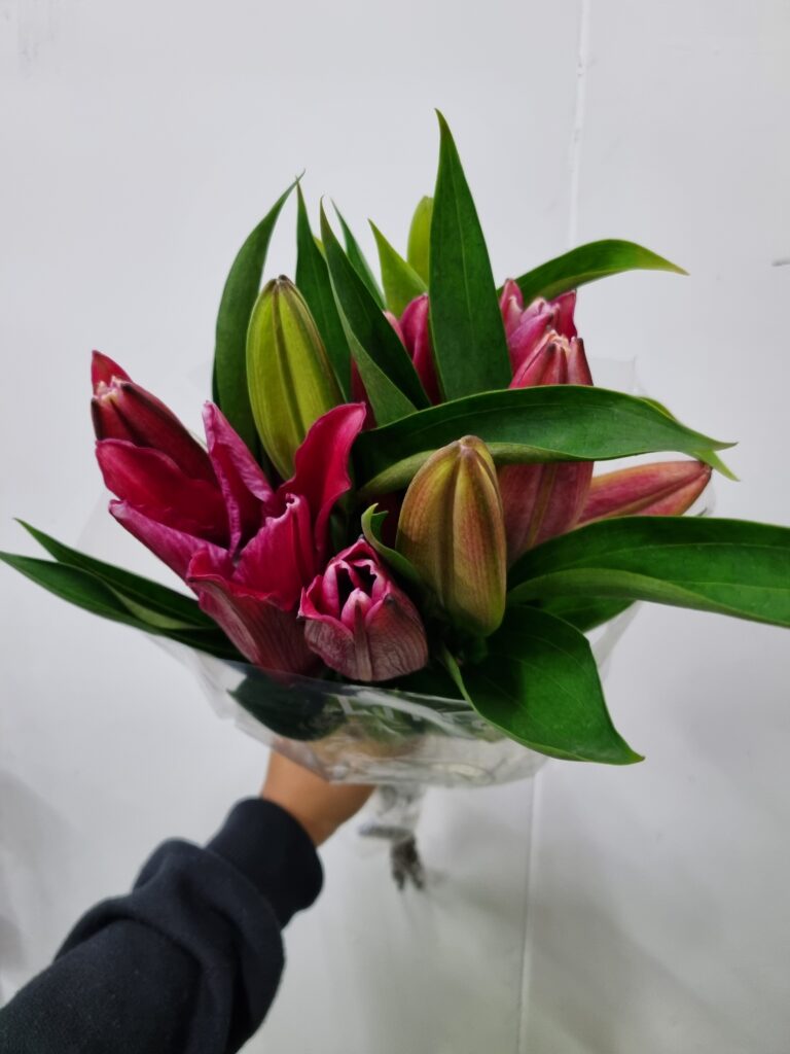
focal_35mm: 26
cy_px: 527
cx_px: 395
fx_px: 791
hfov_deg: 53.1
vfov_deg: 67.3
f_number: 1.8
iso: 200
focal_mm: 5.4
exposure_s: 1/40
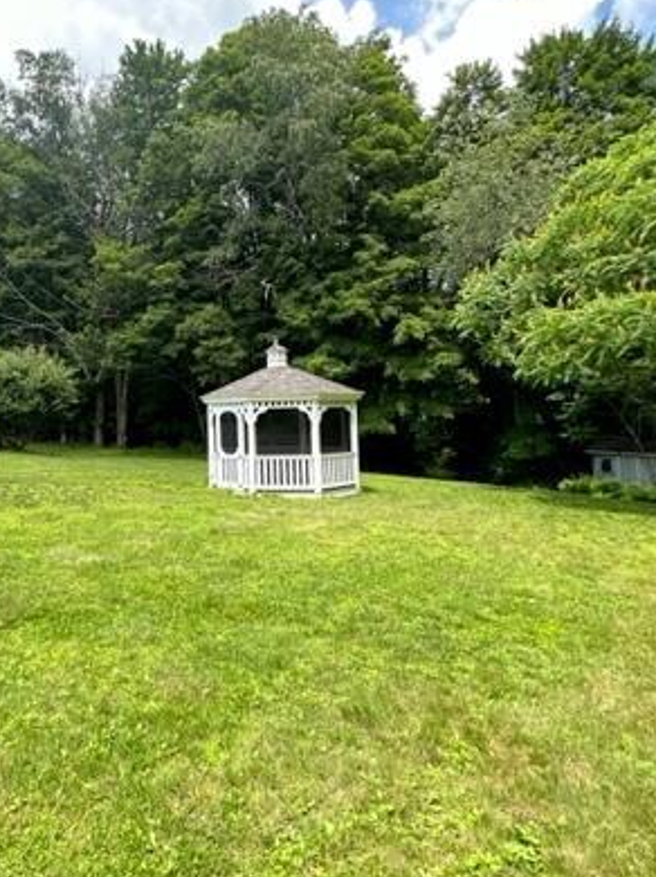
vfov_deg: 73.6
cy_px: 380
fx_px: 582
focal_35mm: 23
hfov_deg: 55.6
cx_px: 153
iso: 40
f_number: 2.2
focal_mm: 2.22
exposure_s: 1/342
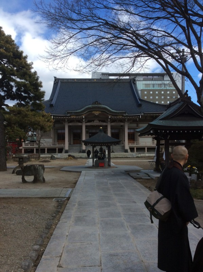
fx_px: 251
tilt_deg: +0.5
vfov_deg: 56.9
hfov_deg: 44.1
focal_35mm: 32
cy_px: 136
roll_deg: +0.9
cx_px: 102
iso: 32
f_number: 2.4
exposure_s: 1/1167
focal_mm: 3.3
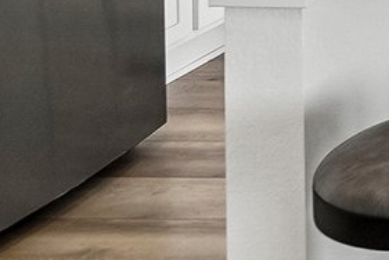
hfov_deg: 11.2
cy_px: -413
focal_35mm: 131
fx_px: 1417
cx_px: 1098
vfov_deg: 9.2
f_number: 8
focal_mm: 12
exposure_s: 1/30
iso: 200
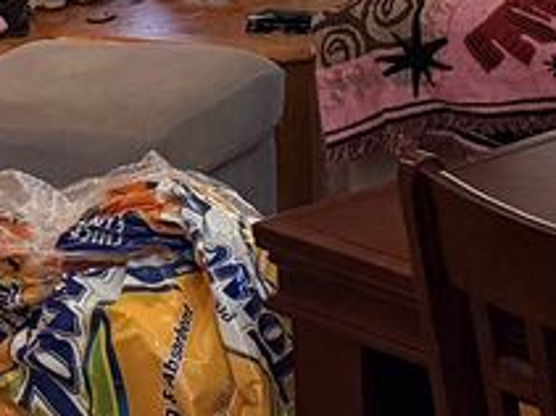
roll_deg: +1.4
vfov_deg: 8.5
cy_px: -479
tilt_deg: -1.6
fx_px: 2633
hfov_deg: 12.0
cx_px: 340
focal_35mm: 164
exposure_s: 1/60
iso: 320
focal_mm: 6.76
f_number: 1.78
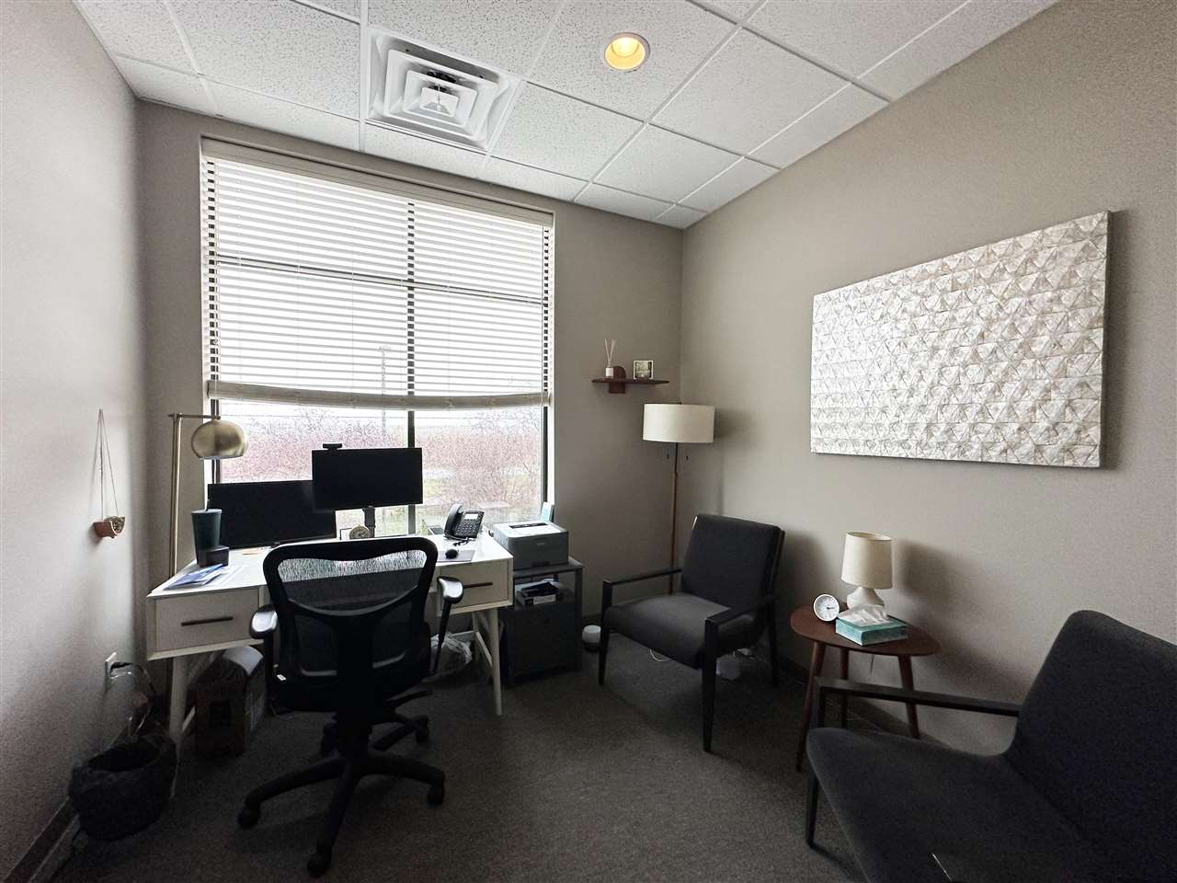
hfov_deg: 102.1
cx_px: 588
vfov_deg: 85.7
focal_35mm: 14
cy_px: 442
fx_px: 476
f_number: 2.2
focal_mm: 2.22
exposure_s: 1/120
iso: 200
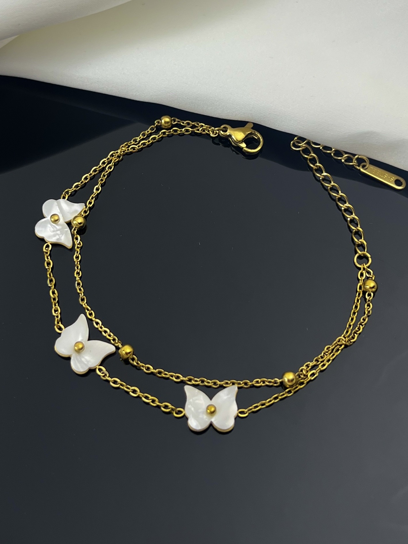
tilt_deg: -62.4
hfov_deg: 53.1
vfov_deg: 67.3
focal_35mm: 26
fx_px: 409
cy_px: 272
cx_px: 204
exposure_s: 1/359
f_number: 1.5
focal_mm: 5.7
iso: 50
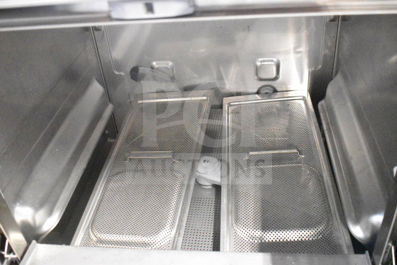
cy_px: 132
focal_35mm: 36
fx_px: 397
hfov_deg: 53.1
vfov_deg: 36.9
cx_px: 198
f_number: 3.8
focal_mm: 24
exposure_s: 1/40
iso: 22800
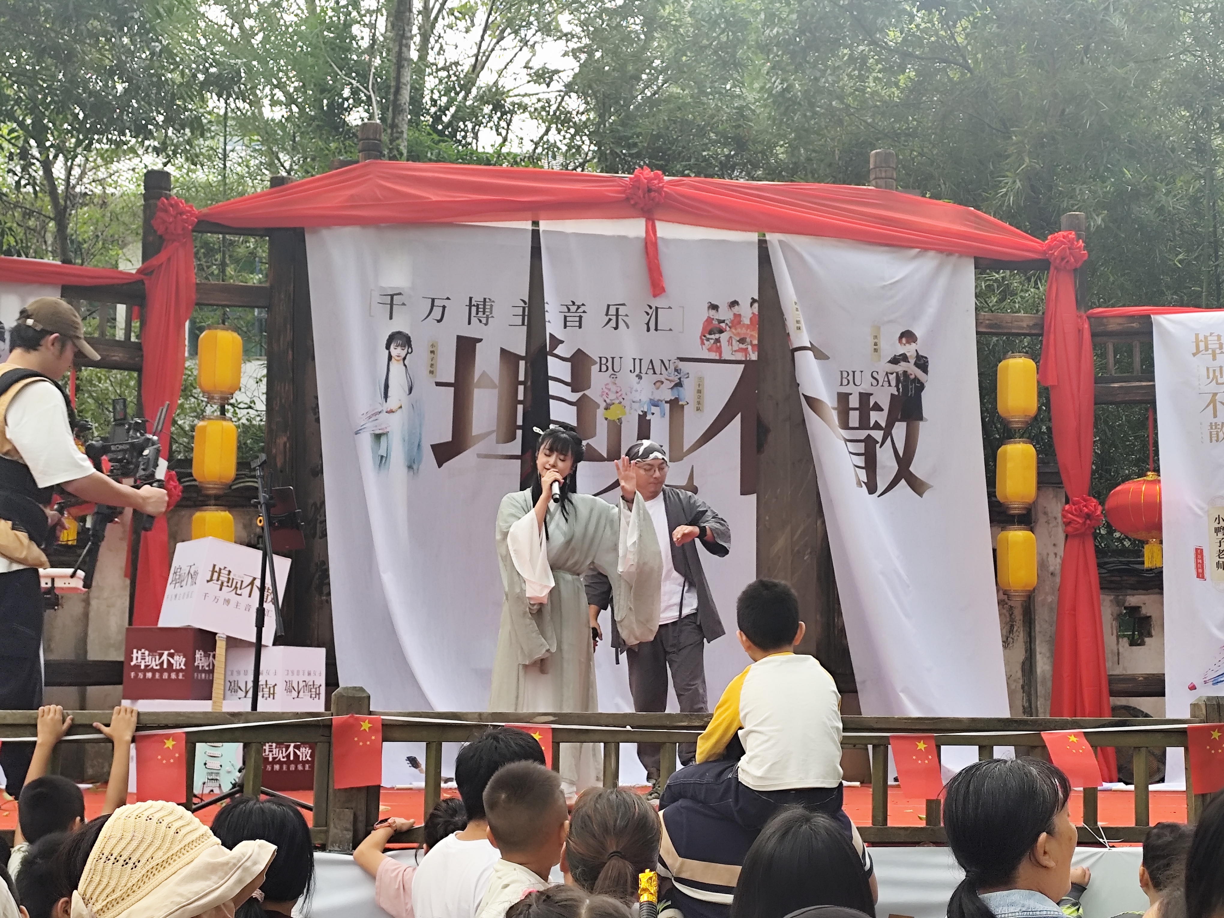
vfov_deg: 24.4
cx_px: 612
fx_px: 2122
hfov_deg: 32.2
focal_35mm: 60
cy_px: 459
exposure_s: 1/100
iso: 64
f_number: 1.65
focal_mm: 6.14
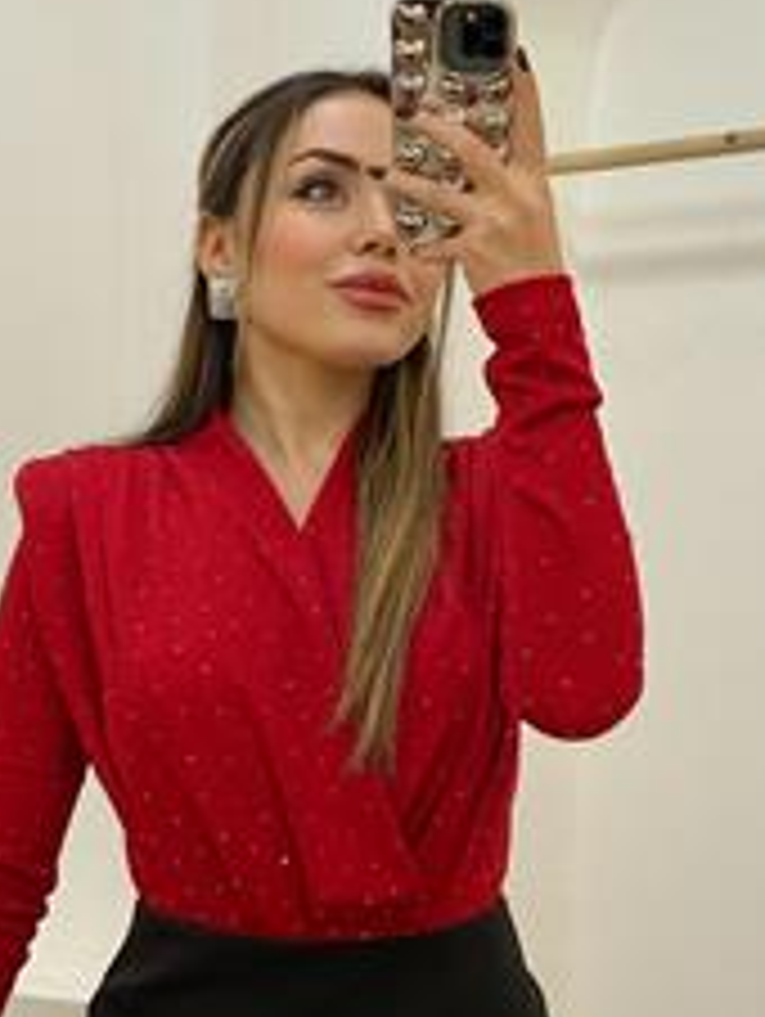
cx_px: 302
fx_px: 2794
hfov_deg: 15.6
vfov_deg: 20.6
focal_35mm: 95
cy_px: 641
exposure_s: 1/100
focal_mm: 6
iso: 64
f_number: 2
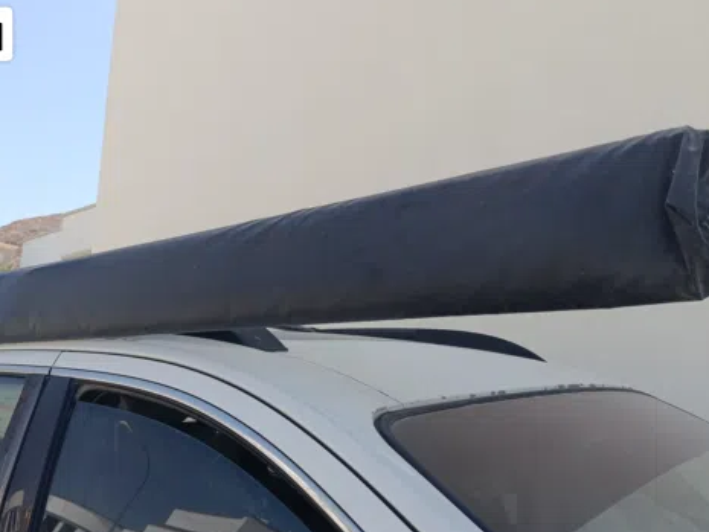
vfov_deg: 42.9
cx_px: 242
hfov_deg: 54.3
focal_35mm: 33
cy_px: 280
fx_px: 676
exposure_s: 1/372
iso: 50
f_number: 1.7
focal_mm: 5.24
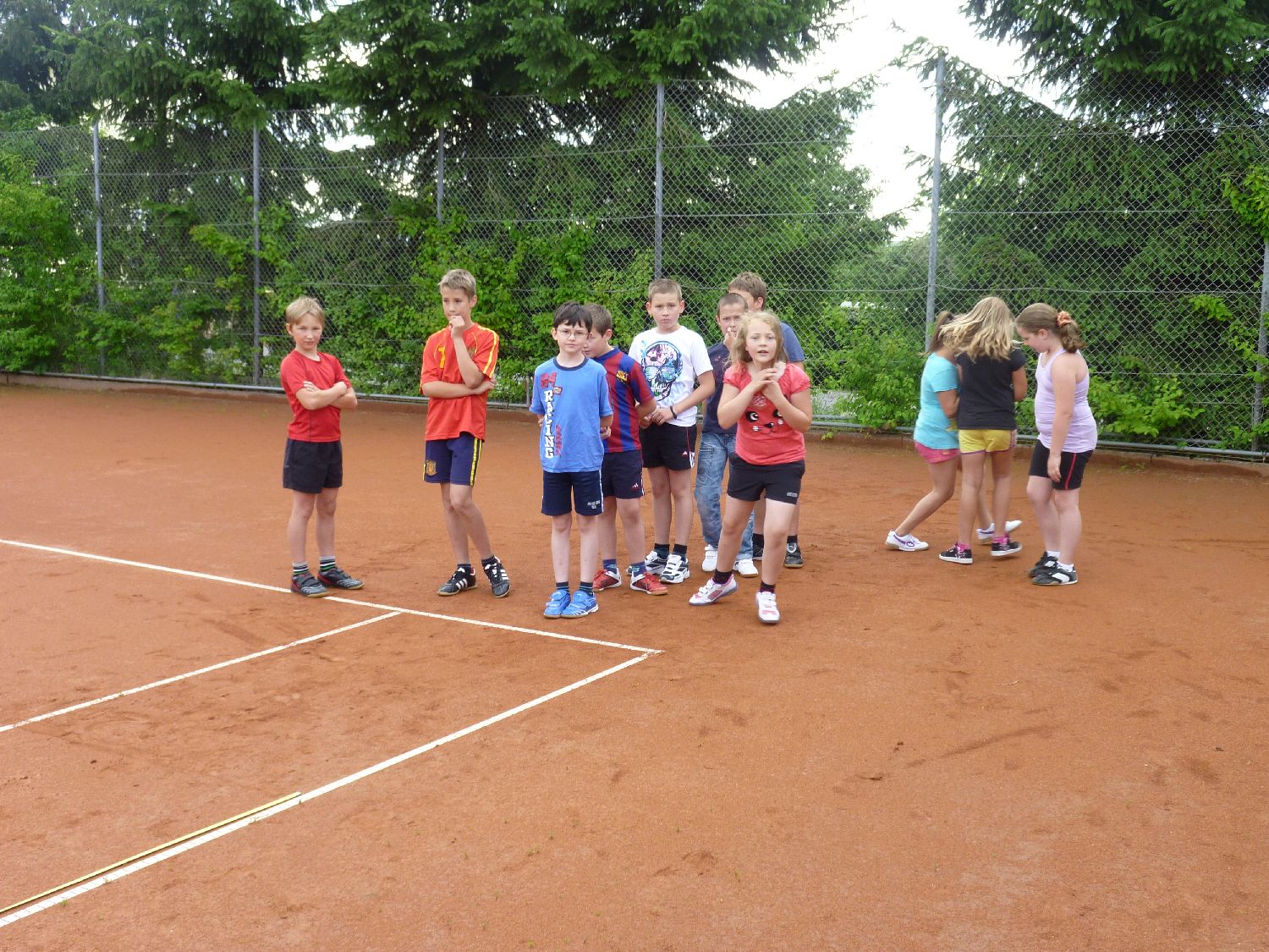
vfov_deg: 36.0
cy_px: 476
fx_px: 1466
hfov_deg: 46.8
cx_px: 634
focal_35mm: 40
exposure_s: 1/80
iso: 100
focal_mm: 7.2
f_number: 4
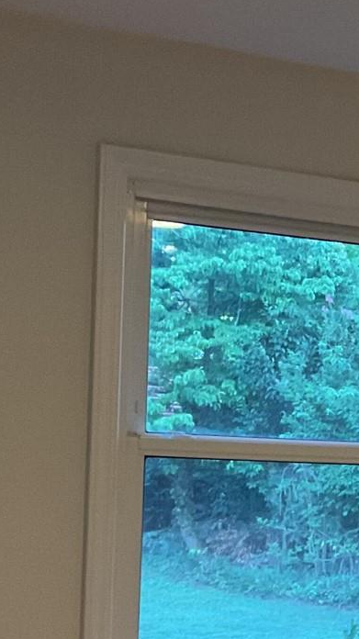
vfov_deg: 22.6
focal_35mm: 93
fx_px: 1575
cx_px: 685
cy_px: 518
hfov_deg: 11.8
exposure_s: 1/60
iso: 125
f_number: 1.8
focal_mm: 3
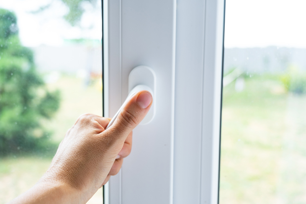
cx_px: 153
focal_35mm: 44
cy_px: 102
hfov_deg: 44.5
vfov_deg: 30.5
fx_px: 374
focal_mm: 29.2
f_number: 4
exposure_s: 1/125
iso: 200
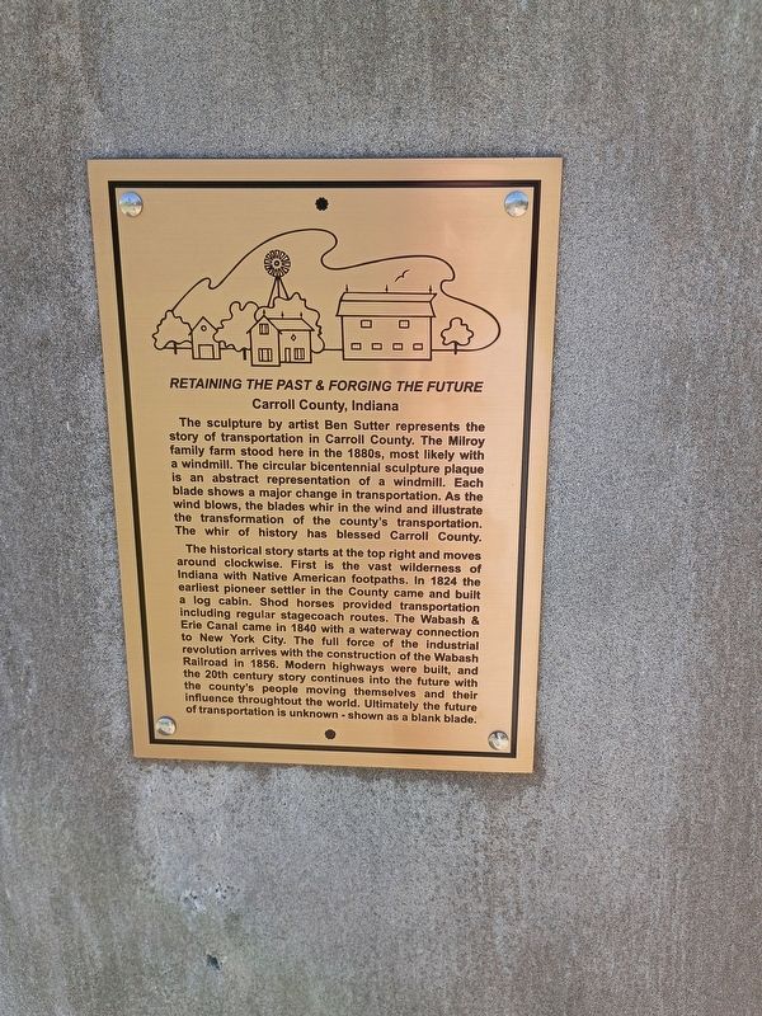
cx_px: 381
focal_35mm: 29
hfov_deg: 48.2
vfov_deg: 61.7
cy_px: 508
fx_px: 851
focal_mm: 4.27
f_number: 1.8
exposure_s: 1/283
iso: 100
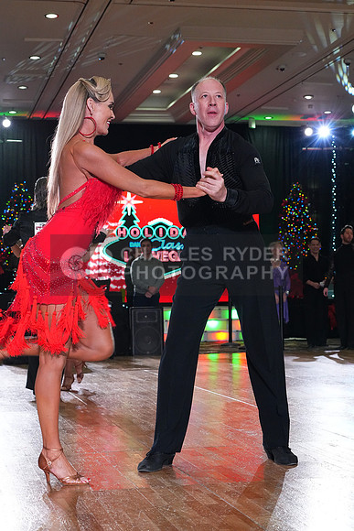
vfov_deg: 28.8
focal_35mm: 70
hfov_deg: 19.5
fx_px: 1032
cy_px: 266
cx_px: 177
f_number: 8
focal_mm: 70
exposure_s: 1/320
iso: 6400
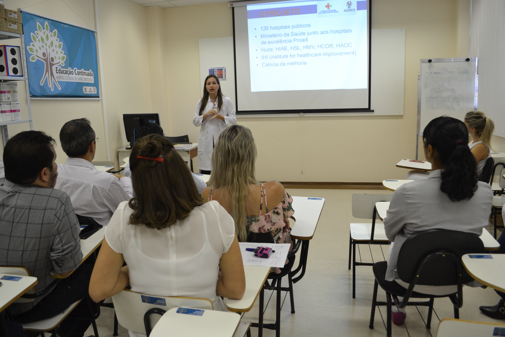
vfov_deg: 47.9
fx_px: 379
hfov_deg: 67.4
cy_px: 168
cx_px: 252
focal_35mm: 27
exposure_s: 1/60
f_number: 4
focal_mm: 18
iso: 400
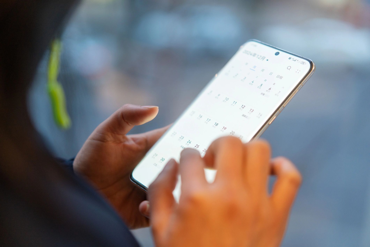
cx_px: 185
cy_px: 124
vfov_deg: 24.6
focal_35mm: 55
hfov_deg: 36.2
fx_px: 565
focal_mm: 55
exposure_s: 1/80
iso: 400
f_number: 1.8
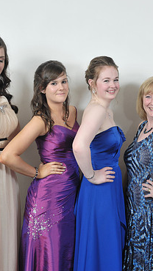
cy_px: 131
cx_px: 117
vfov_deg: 30.6
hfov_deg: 17.4
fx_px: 498
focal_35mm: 69
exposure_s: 1/160
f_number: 7.1
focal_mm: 42
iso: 1000
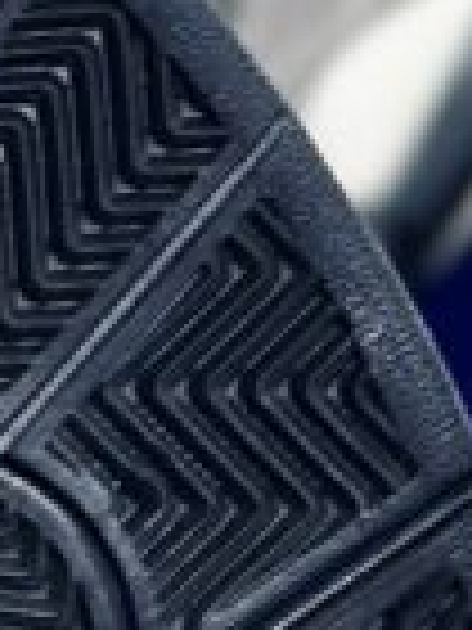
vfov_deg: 6.2
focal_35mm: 321
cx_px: -490
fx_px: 5836
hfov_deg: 4.6
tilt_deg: -54.2
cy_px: 245
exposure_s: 1/100
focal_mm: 6.86
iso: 100
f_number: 1.78
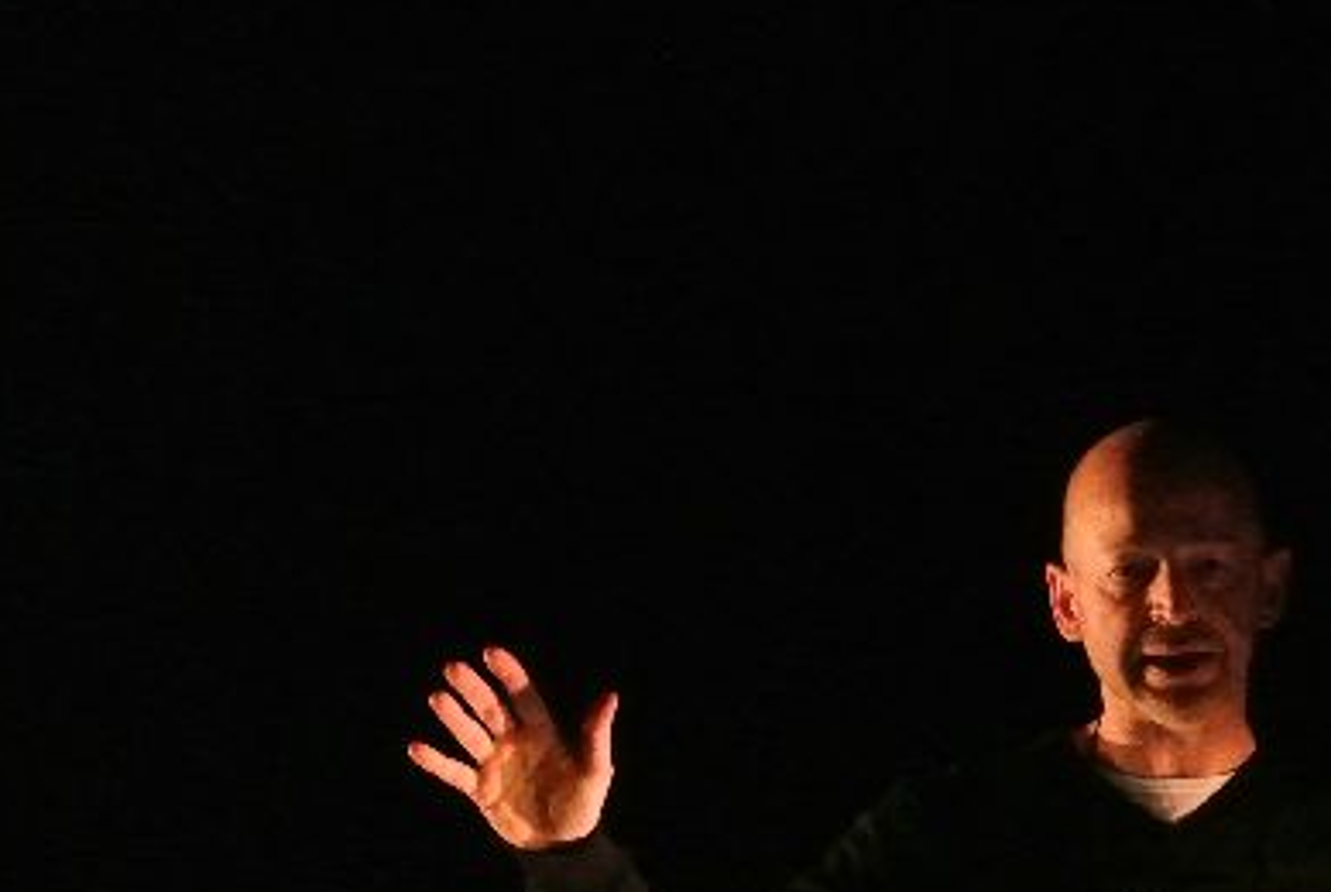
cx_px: 1115
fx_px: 7628
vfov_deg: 6.7
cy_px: 544
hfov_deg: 9.9
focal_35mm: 206
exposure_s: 1/50
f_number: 3.8
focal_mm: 37.3
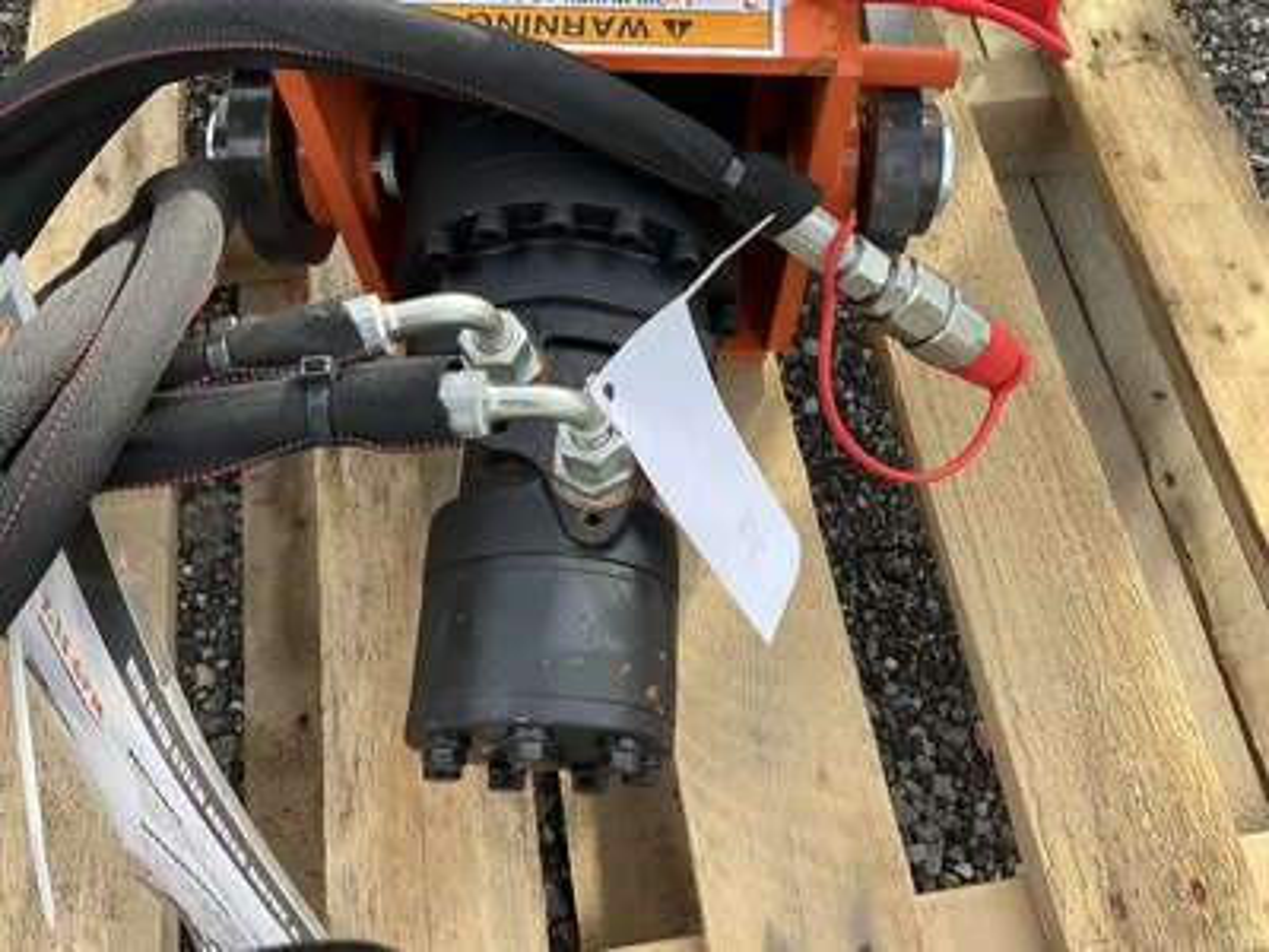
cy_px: 476
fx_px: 1063
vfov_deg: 48.2
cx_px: 634
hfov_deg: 61.7
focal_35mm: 29
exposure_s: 1/186
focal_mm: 3
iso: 20
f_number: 1.8
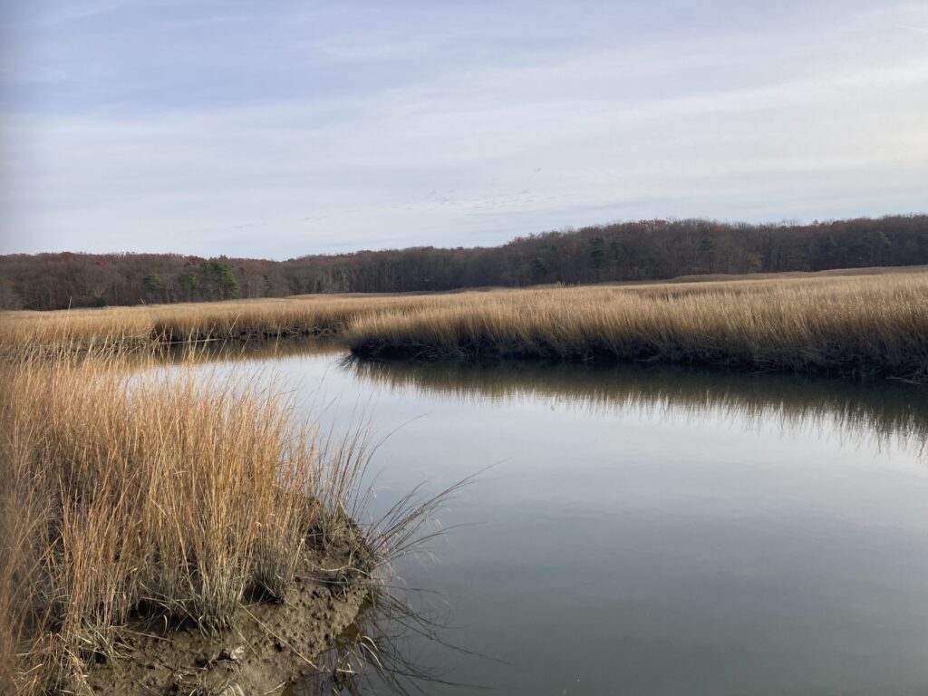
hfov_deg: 63.4
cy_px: 348
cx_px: 464
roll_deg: +2.0
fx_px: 751
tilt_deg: -3.6
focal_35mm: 28
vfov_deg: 49.7
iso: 20
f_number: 1.8
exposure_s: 1/1230
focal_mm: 3.99
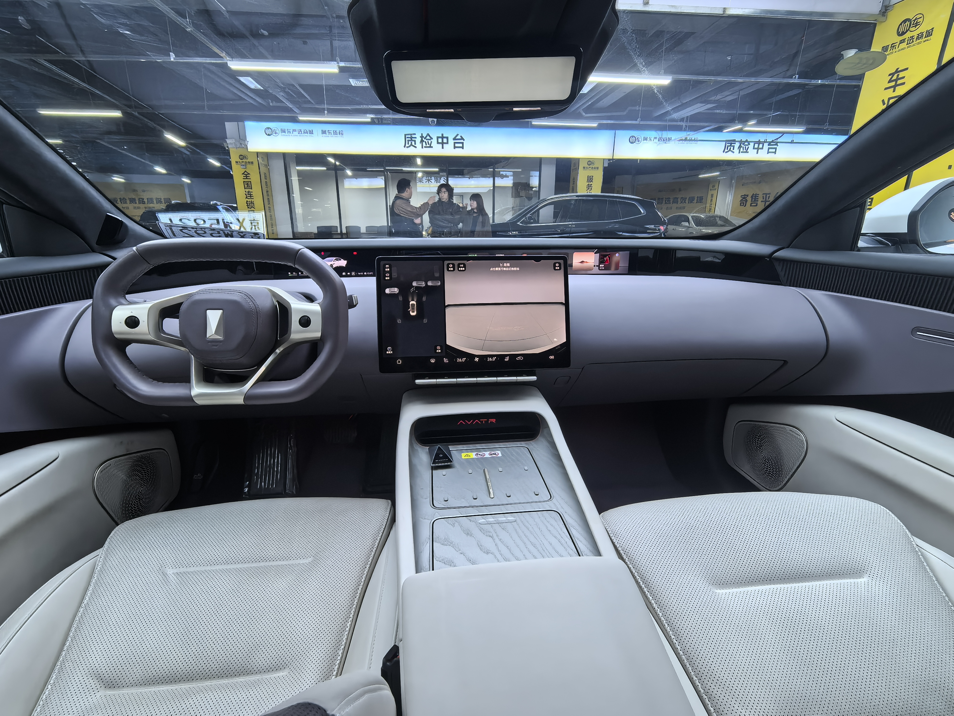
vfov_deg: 78.1
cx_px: 477
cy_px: 358
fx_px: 441
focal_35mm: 16
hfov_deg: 94.5
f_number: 2.2
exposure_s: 1/100
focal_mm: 1.95
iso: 200
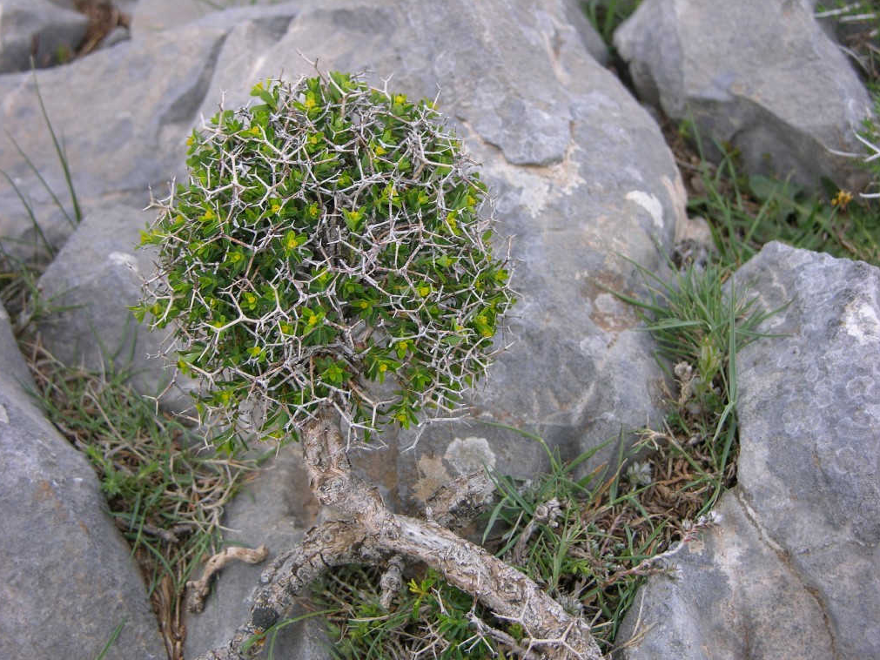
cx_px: 435
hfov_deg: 24.7
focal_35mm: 79
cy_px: 333
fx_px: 2008
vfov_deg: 18.7
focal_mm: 19.9
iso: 50
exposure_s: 1/50.1
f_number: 3.4
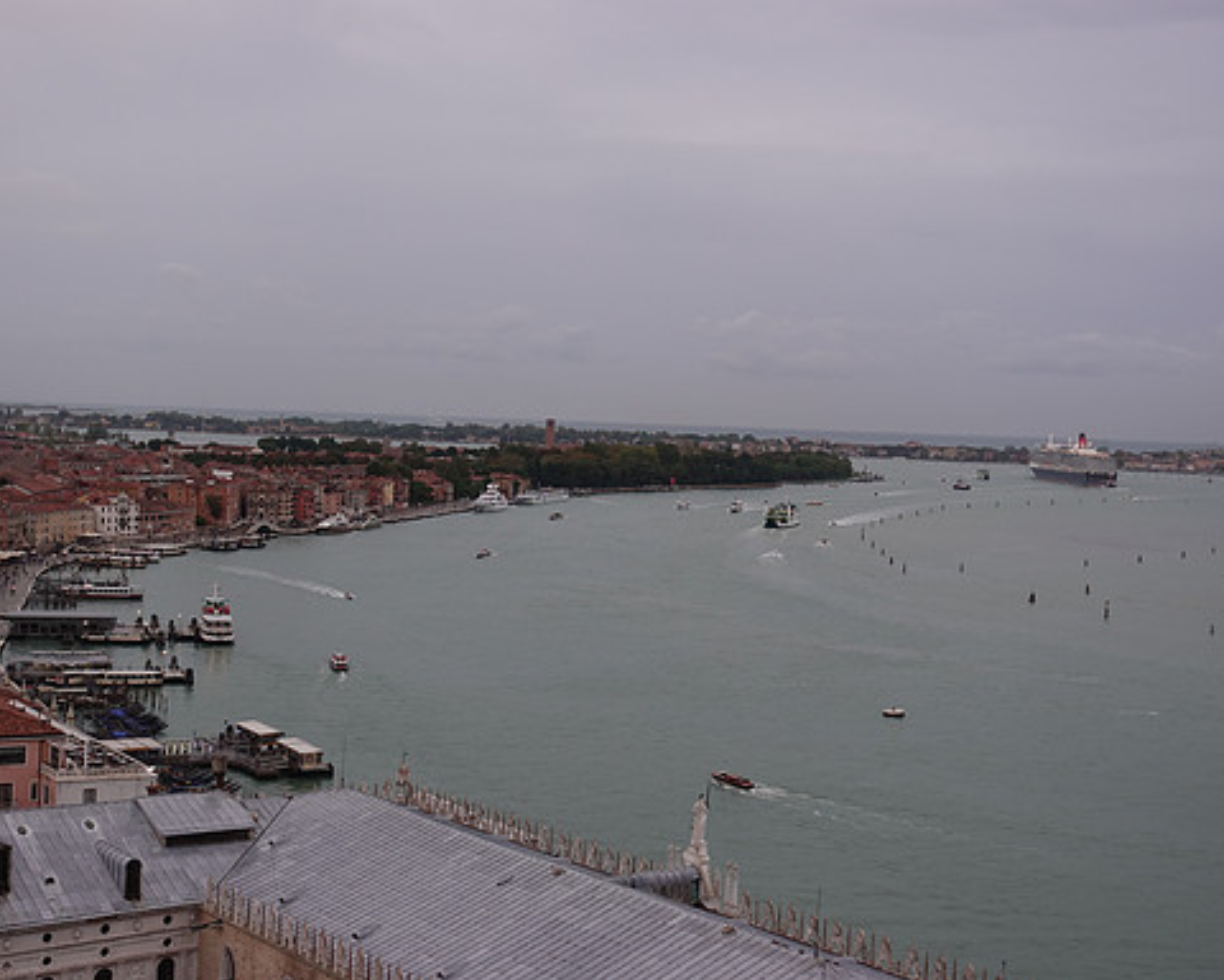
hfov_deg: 36.6
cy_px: 491
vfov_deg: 29.7
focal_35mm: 51
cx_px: 574
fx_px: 1848
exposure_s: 1/60
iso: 125
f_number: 2.8
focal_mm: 16.62
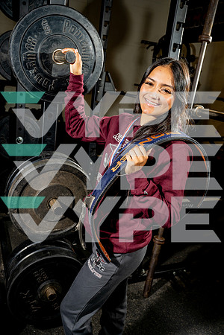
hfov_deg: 40.0
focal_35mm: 33
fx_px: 308
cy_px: 168
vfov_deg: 57.2
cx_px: 112
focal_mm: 33
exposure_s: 1/250
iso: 200
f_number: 5.6
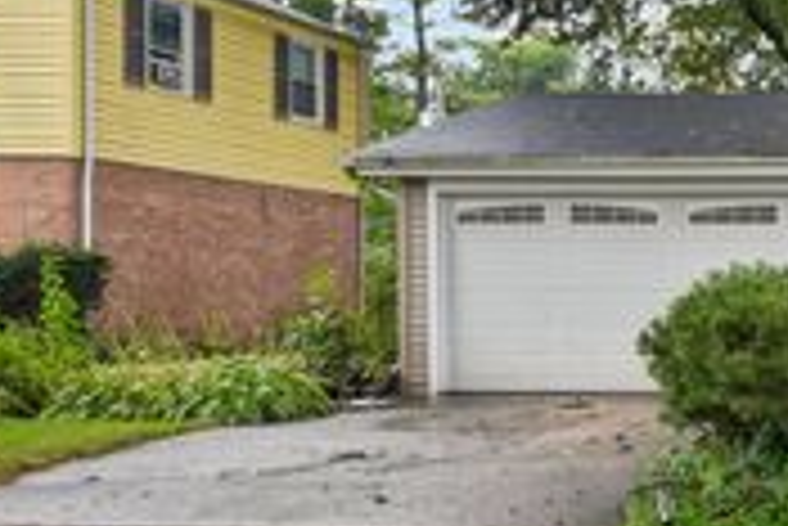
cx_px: 1094
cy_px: -20
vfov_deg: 21.7
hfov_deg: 26.7
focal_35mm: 60
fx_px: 1314
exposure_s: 1/50
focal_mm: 14
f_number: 8
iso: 400
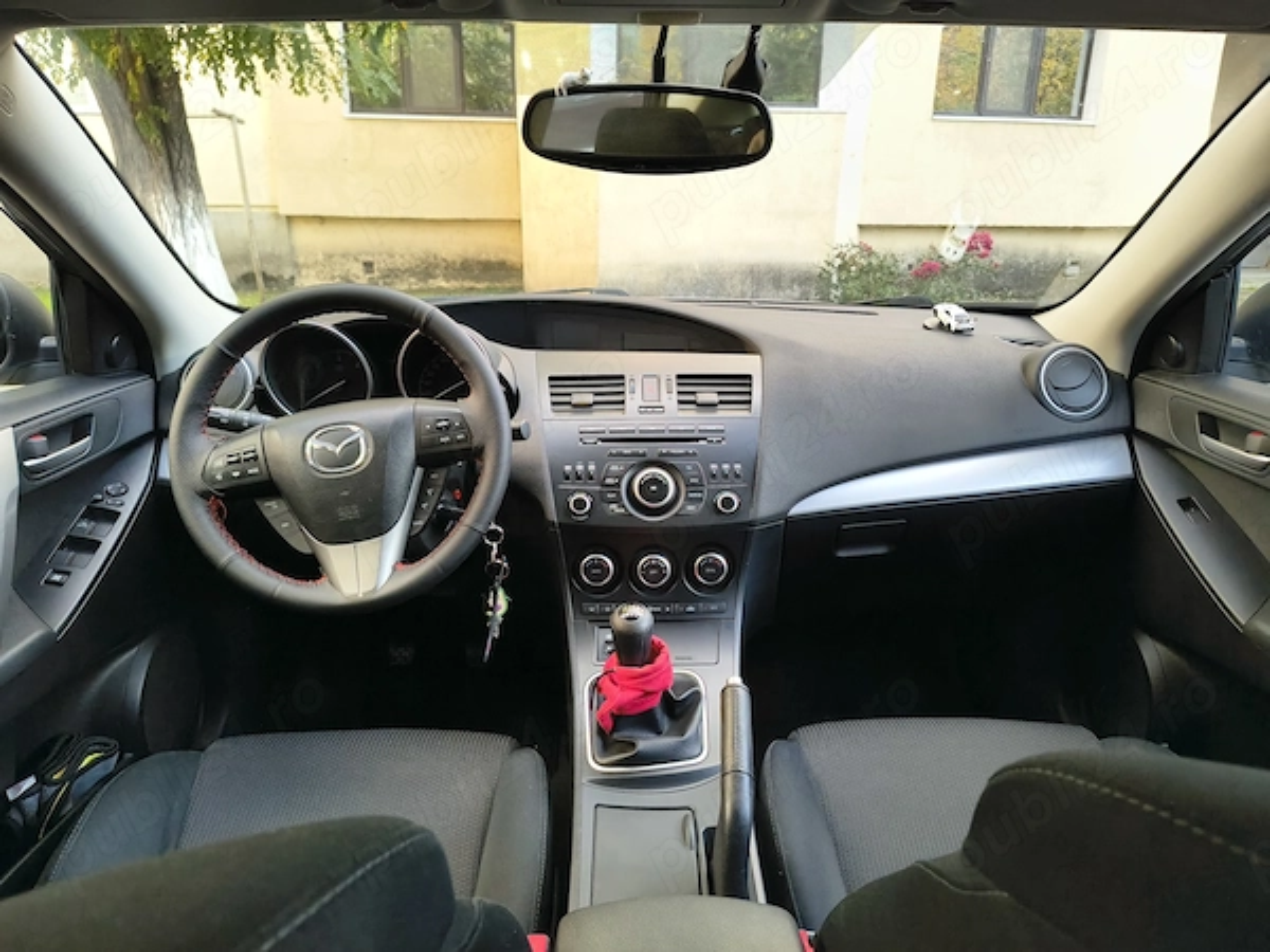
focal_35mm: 24
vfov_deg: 56.8
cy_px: 476
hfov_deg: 71.6
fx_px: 881
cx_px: 635
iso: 1588
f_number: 1.8
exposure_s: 1/1329
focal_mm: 5.56
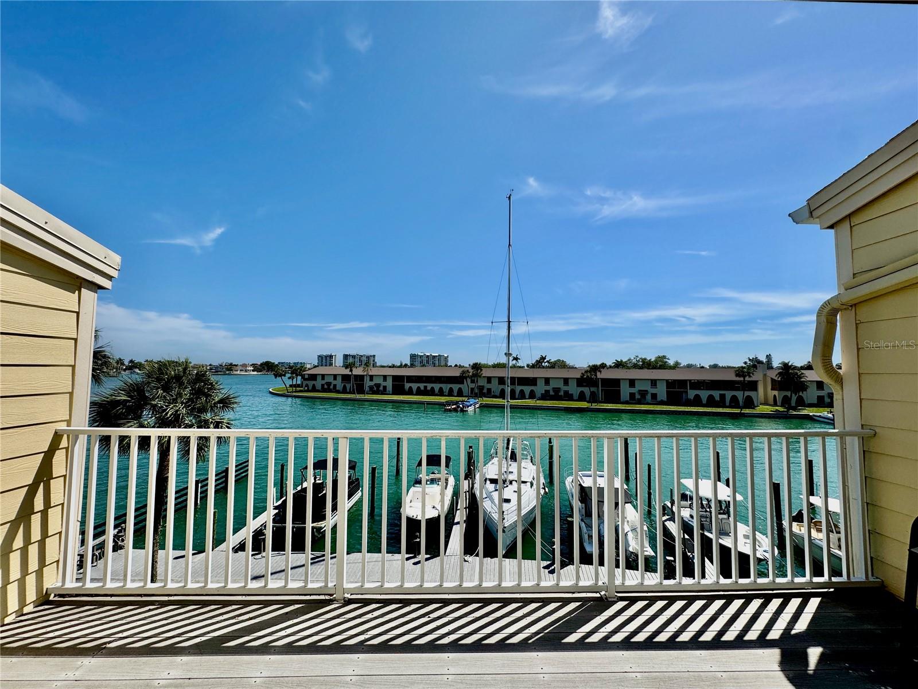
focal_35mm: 14
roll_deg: -1.0
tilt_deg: +3.6
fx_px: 371
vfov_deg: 85.7
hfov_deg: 102.1
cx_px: 459
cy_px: 344
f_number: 2.2
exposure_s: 1/3546
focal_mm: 2.22
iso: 50
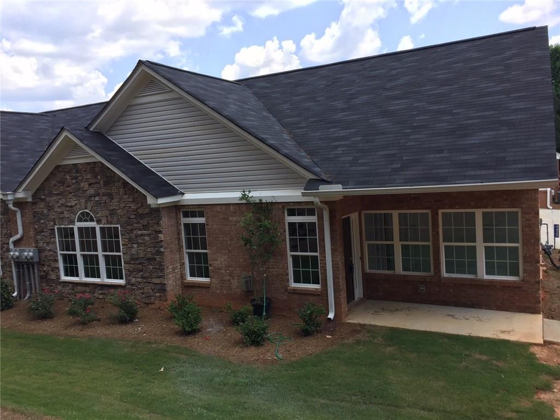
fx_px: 469
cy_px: 210
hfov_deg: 61.7
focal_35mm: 29
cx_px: 280
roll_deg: +3.0
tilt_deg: -6.8
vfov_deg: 48.2
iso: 32
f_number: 2.2
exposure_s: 1/719
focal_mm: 4.15
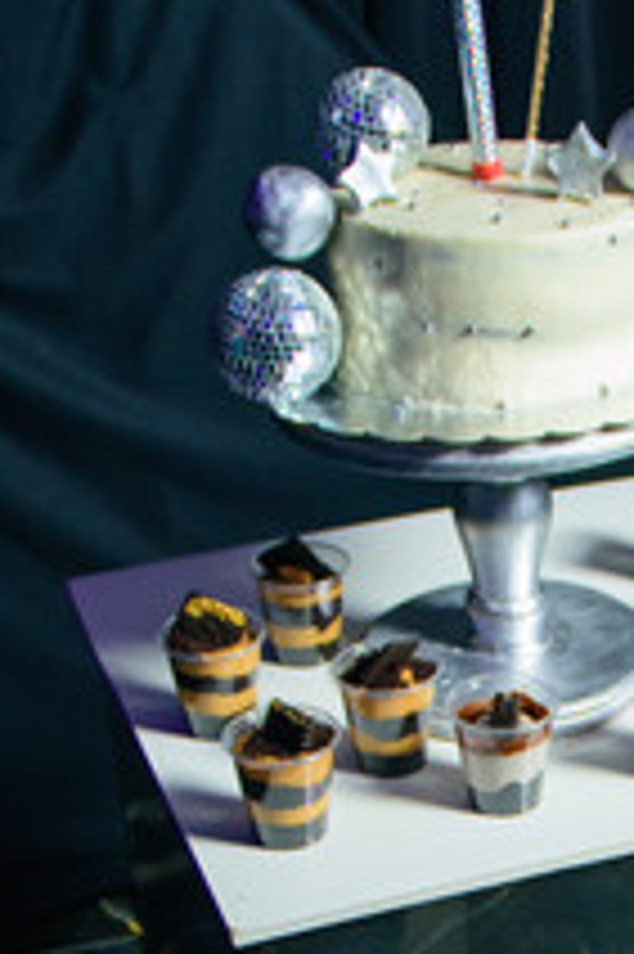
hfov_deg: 17.4
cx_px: 605
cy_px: 878
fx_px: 2037
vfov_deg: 25.4
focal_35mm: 77
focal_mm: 17
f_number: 2.8
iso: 1250
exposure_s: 1/100
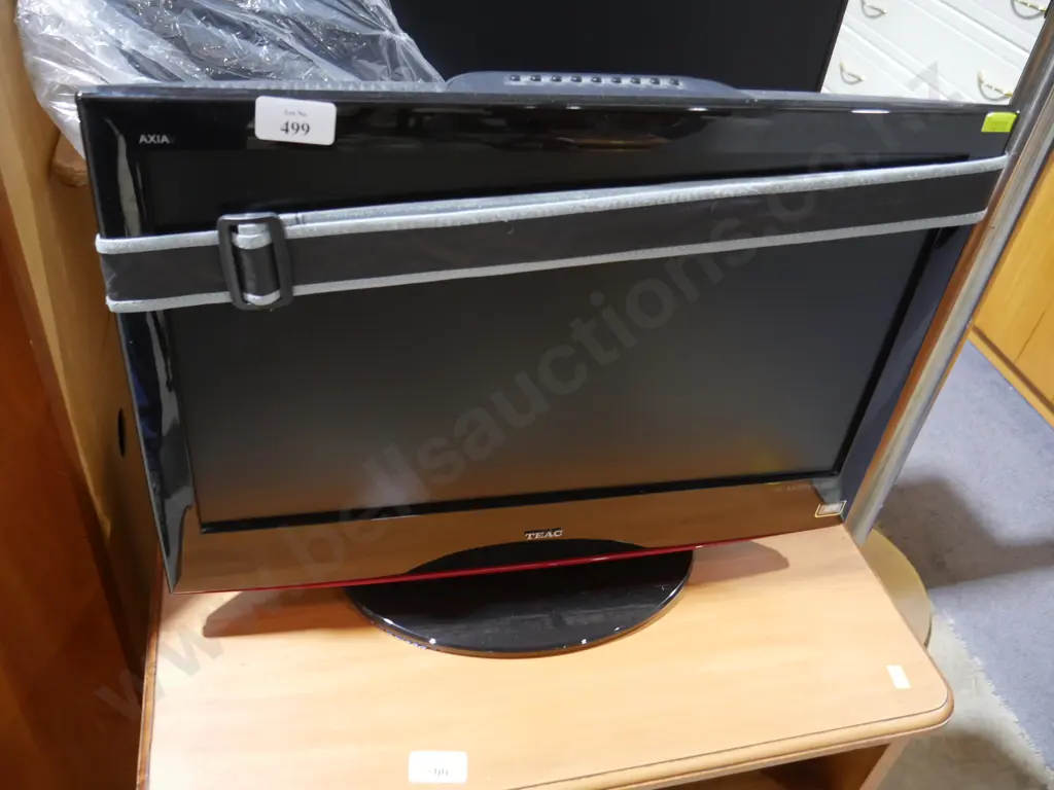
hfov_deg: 60.0
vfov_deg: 46.8
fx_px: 913
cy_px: 395
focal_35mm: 30
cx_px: 527
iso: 1250
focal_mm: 15
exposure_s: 1/60
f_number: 3.6
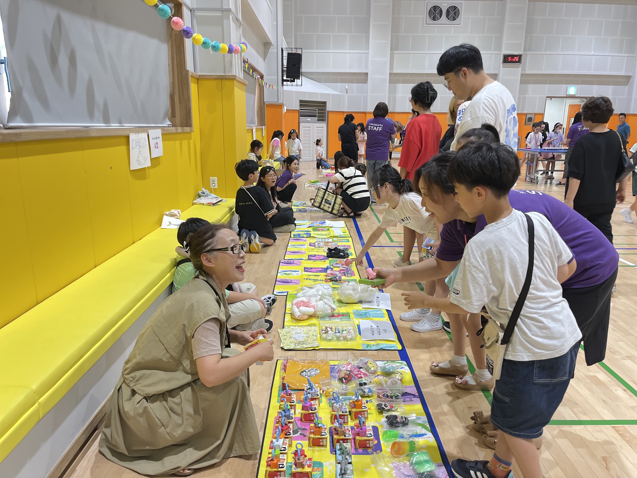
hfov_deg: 67.3
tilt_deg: -15.8
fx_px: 478
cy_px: 239
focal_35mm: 26
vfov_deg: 53.1
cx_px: 318
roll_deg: -0.1
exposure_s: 1/59
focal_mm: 5.1
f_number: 1.6
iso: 160
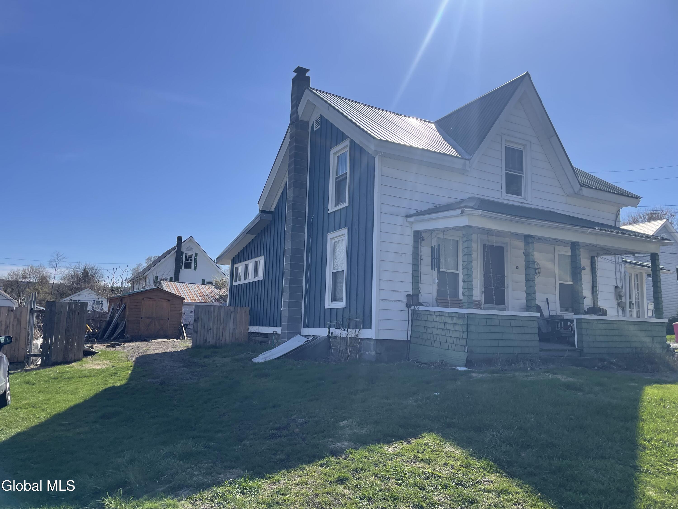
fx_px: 509
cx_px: 339
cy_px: 254
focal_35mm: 26
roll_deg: -2.2
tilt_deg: +7.4
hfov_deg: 67.3
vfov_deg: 53.1
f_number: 1.6
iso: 32
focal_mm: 4.2
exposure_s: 1/4831
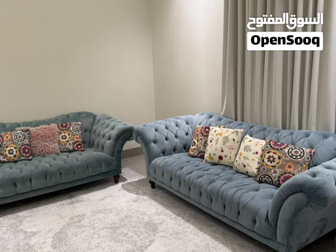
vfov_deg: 56.8
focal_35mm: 24
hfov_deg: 71.6
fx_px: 233
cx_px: 168
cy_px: 126
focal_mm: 6.76
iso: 125
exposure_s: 1/50
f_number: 1.78
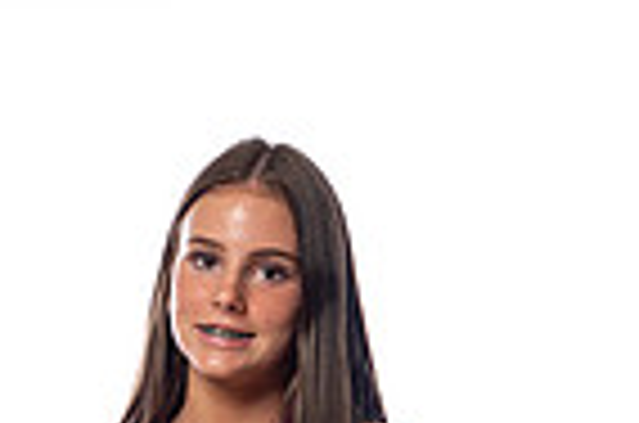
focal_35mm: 181
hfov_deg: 11.4
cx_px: 162
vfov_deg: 7.1
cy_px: 986
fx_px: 3206
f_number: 5.6
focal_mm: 57
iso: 640
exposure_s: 1/250
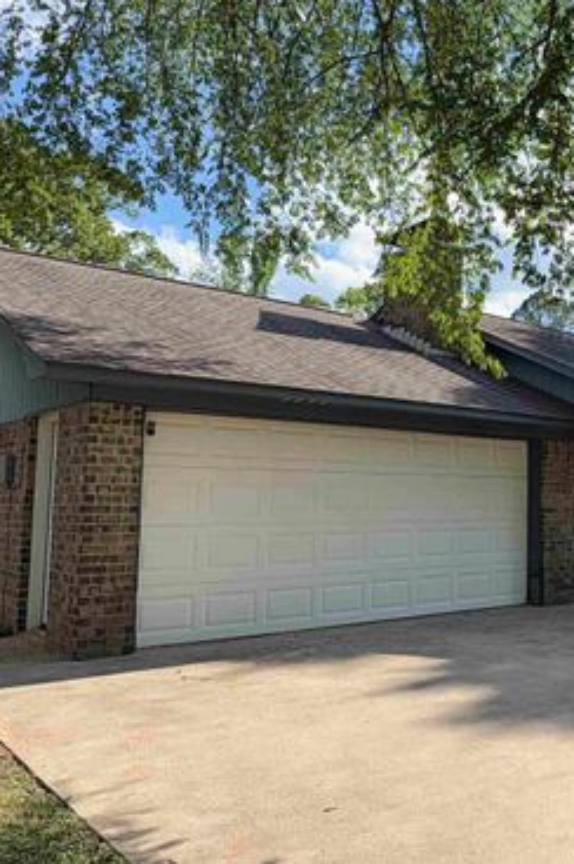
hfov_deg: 35.9
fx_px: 815
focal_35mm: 34
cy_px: 426
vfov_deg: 55.8
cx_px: 543
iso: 80
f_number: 1.78
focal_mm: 6.76
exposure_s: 1/2169
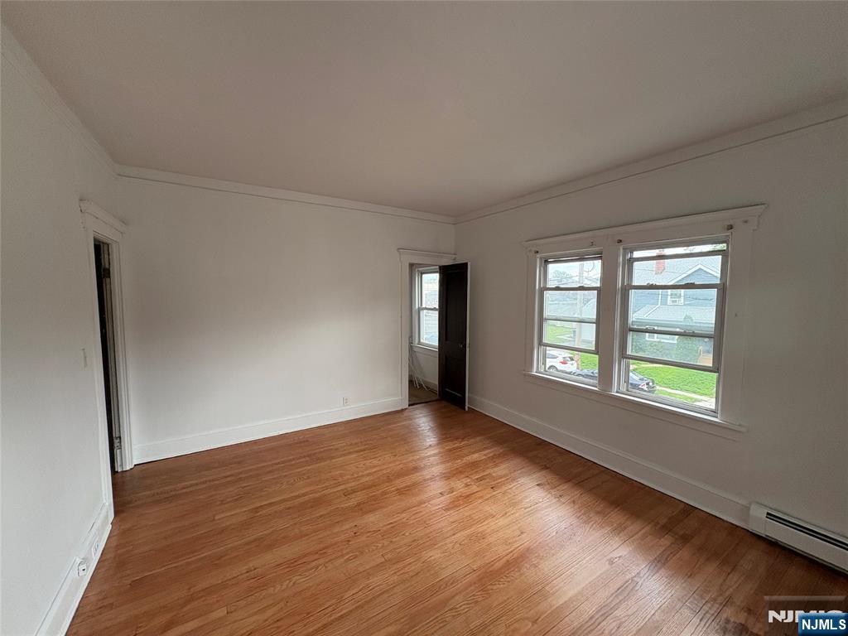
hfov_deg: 102.1
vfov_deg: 85.7
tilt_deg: -3.5
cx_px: 424
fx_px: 343
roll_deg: +0.5
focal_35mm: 14
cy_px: 318
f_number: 2.2
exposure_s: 1/130
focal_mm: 2.22
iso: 125
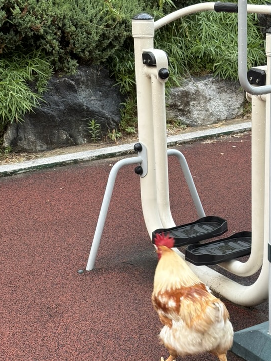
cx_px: 188
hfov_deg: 19.8
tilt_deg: -18.2
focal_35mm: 74
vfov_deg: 26.3
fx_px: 772
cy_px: 206
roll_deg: +1.6
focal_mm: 5.96
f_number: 1.6
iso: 80
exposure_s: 1/60
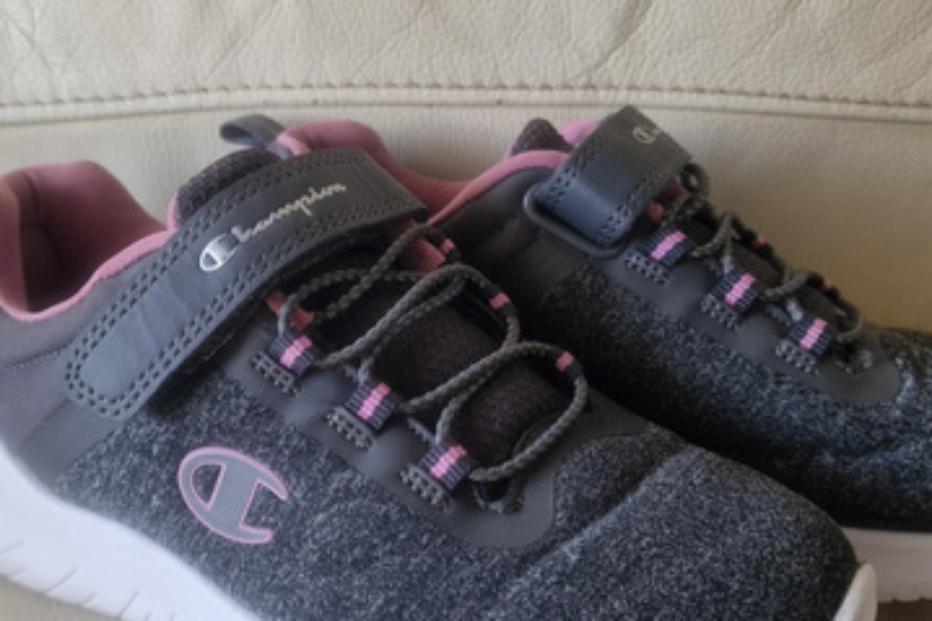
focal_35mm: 40
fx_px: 1035
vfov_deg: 33.3
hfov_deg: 48.4
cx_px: 426
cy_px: 348
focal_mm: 6.4
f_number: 1.8
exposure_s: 1/100
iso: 400
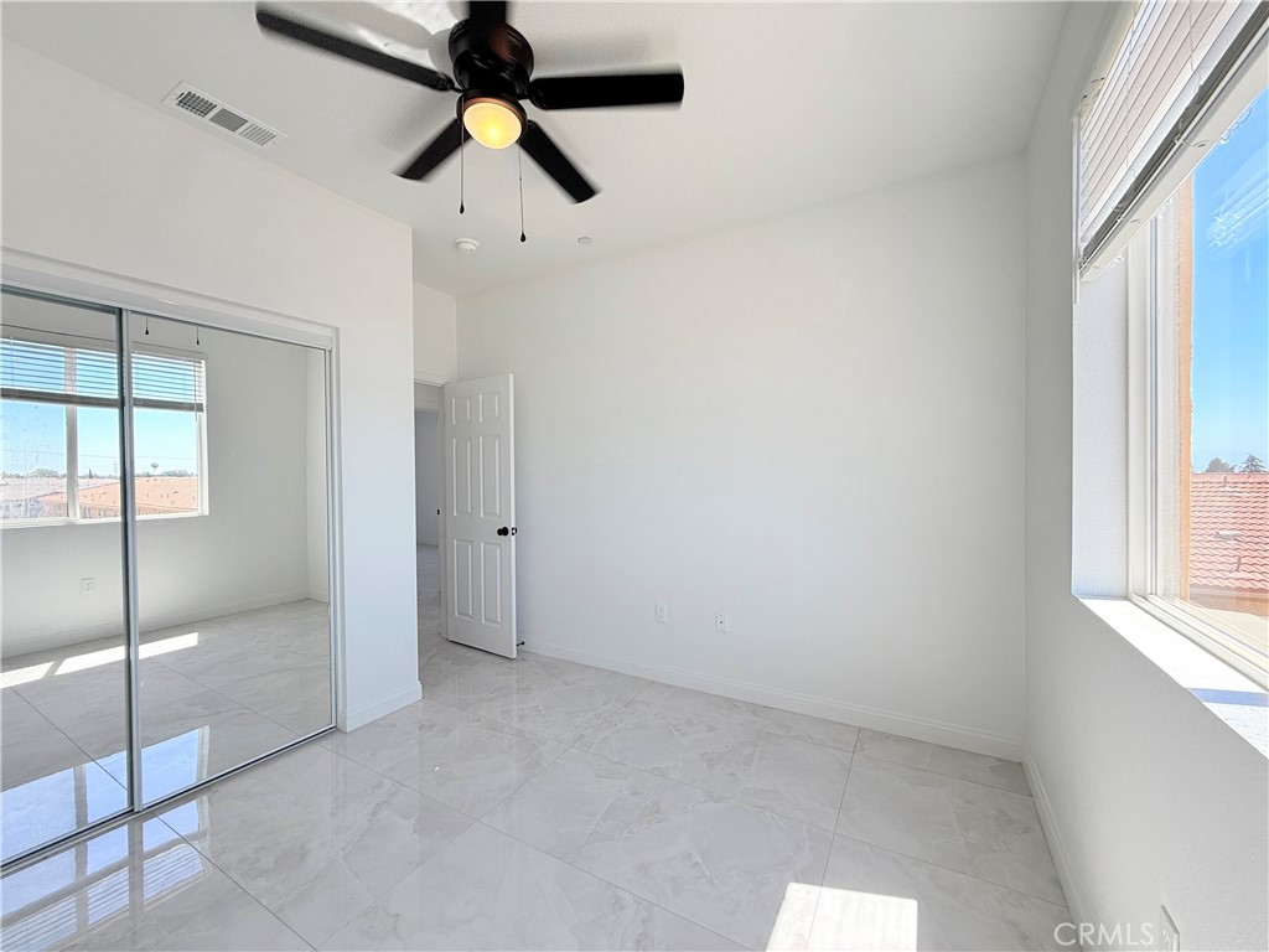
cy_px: 476
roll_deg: +0.4
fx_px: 513
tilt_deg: -0.1
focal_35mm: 14
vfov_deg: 85.7
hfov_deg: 102.1
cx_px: 634
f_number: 2.2
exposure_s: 1/191
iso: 50
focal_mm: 2.22
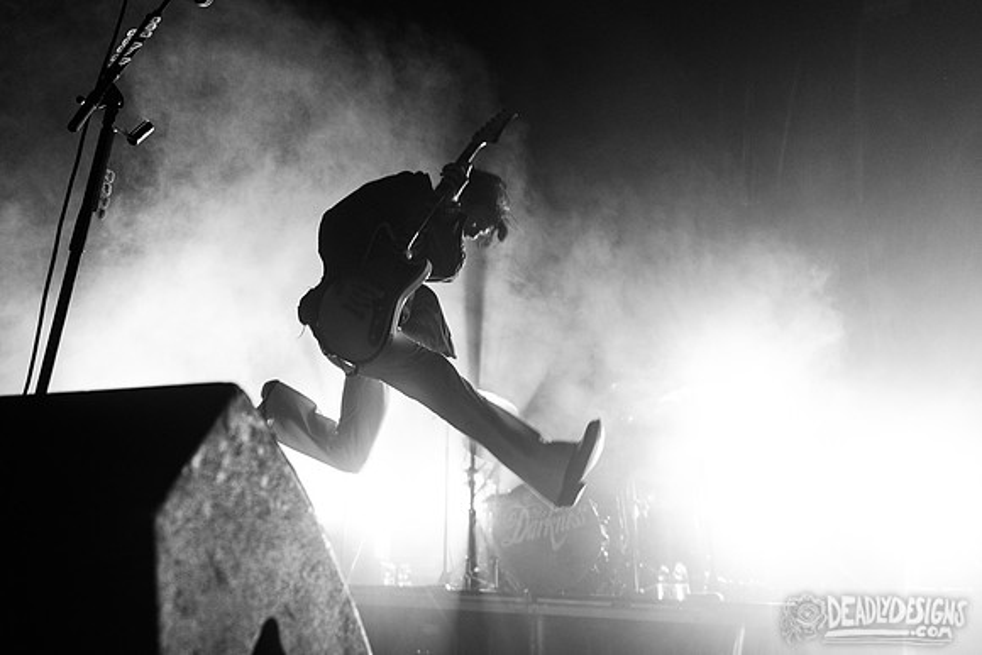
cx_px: 358
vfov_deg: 42.7
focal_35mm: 30
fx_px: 832
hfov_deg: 60.2
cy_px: 245
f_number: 3.2
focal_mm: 24
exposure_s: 1/250
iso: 2500
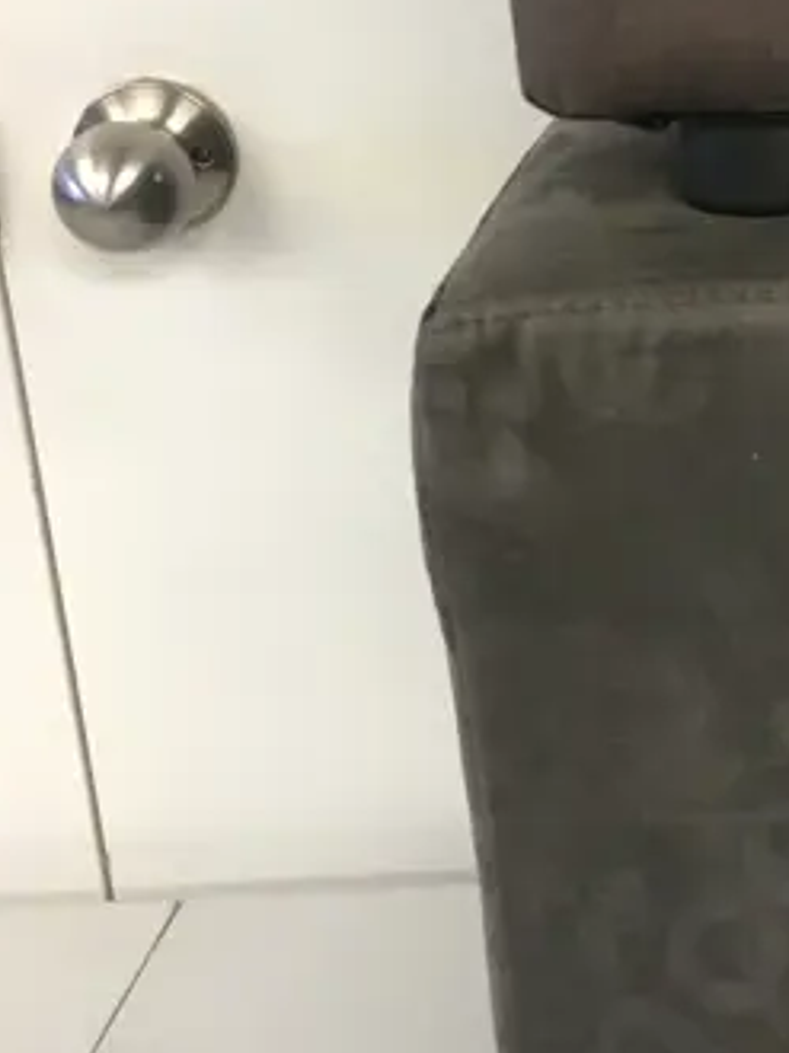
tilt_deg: -19.6
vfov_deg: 21.7
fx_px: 2739
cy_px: 338
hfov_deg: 15.2
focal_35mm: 90
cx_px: 1185
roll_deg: +0.9
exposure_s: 1/17
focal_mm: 4.15
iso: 50
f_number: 2.2
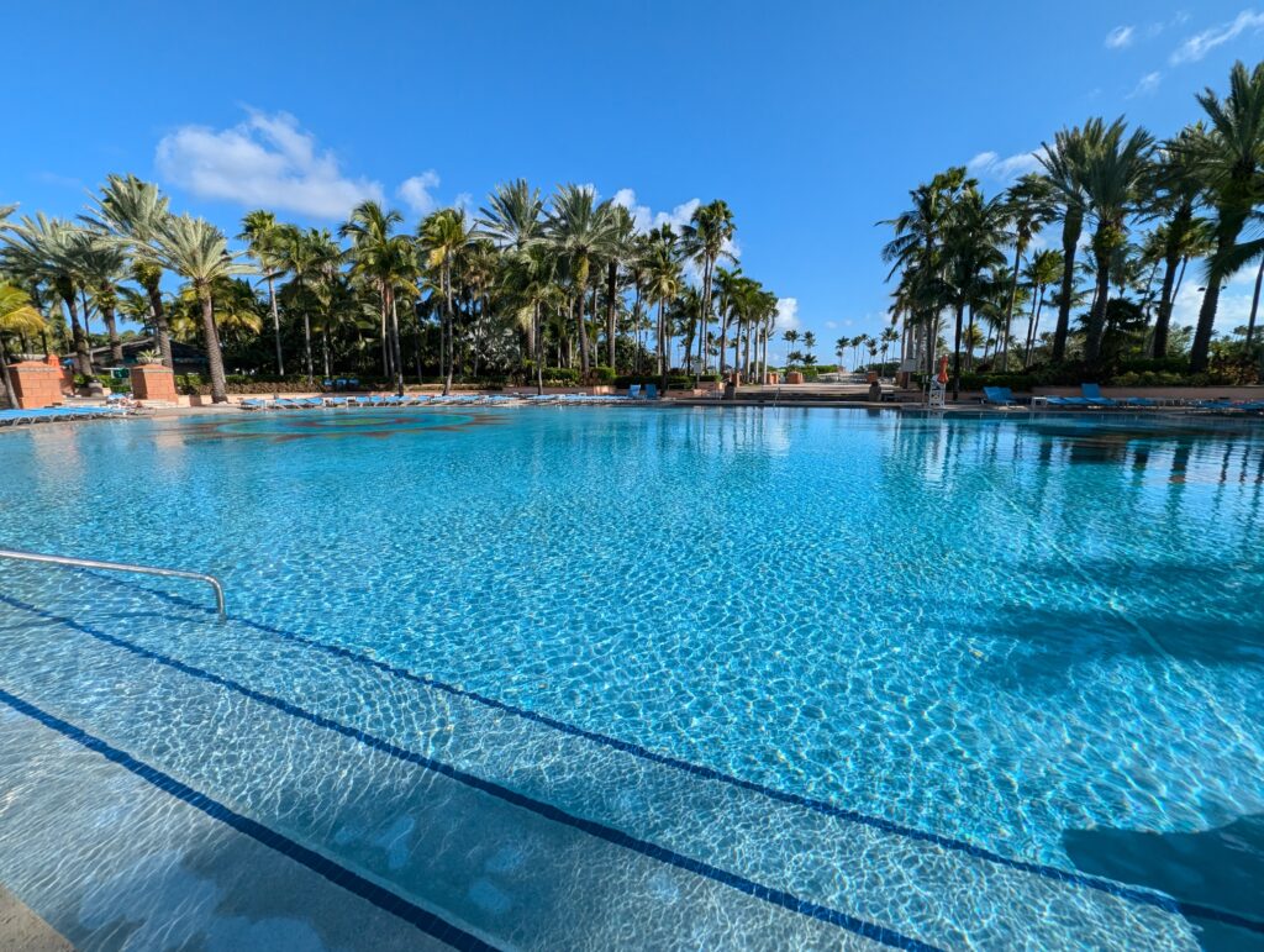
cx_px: 632
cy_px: 476
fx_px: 475
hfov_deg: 106.1
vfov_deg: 90.1
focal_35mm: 13
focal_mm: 1.95
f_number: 2.2
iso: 48
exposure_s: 1/1466
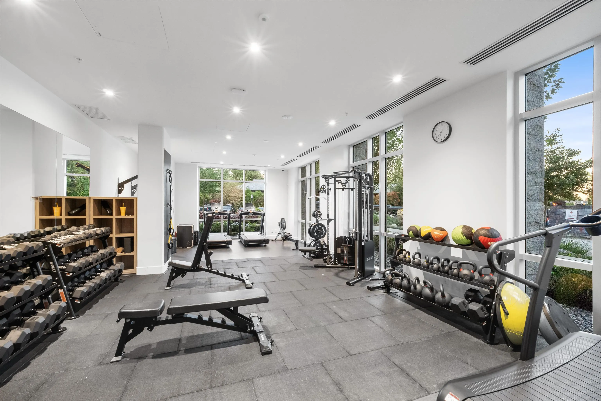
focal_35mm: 14
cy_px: 200
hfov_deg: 106.3
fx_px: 225
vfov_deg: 83.3
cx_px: 300
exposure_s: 1.6
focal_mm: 9
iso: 1000
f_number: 9
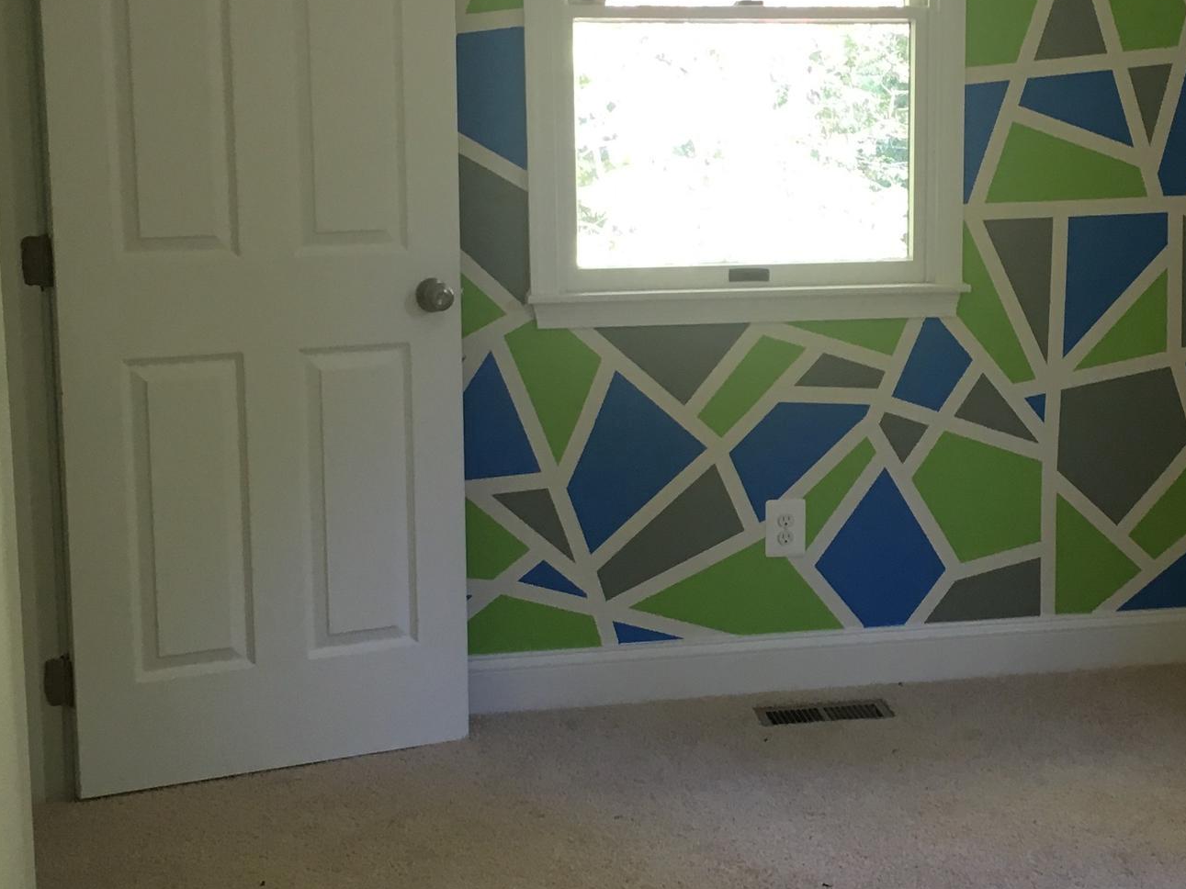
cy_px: 412
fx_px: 1576
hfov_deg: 40.7
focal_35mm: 46
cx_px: 802
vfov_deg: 31.5
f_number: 2.2
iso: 64
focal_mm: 4.15
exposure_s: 1/30
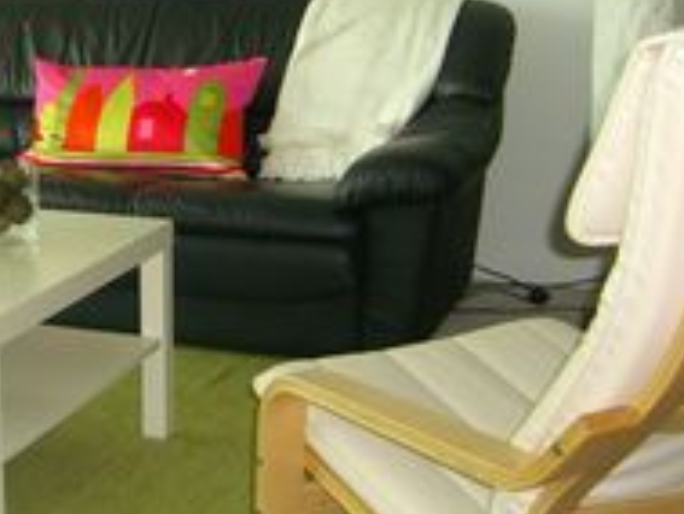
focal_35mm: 74
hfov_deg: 25.8
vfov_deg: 19.7
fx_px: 1463
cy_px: 101
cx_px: 130
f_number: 2.8
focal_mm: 7.9
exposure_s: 1/60
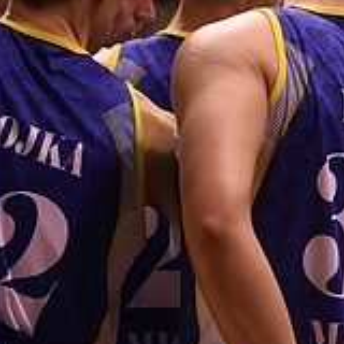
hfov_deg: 7.0
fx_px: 2755
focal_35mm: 245
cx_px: 550
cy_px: 266
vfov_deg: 7.1
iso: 1000
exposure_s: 1/500
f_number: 2.8
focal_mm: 70
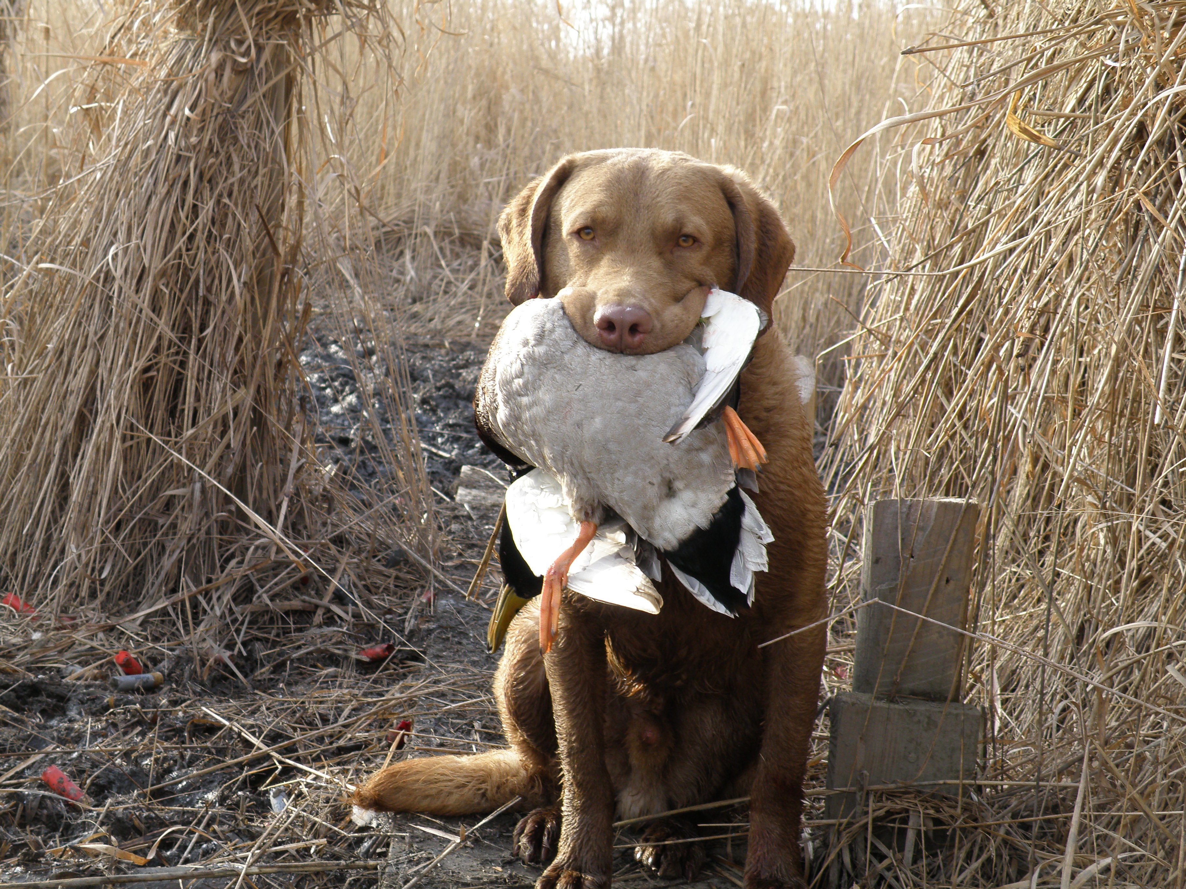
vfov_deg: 21.3
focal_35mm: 69
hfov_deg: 28.2
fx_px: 2364
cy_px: 444
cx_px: 593
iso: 64
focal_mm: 12.24
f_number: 3.7
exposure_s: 1/80
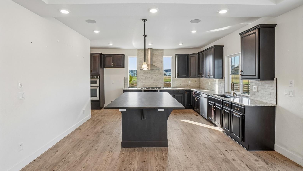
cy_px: 78
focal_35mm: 16
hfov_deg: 99.4
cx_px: 150
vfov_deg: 67.0
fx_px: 129
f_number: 8
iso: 400
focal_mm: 10
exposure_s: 1/60
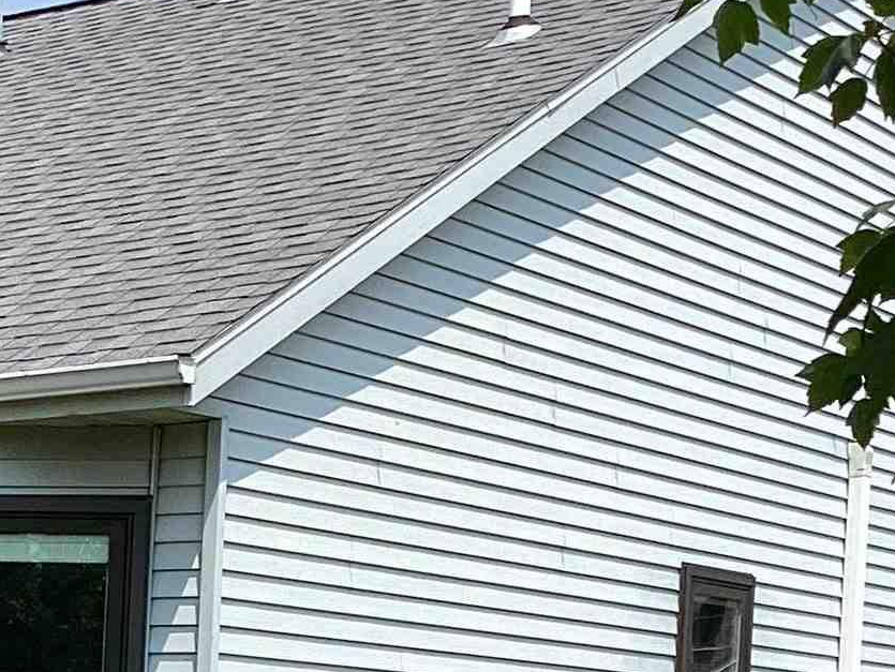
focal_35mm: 114
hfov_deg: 15.9
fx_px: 2949
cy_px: 966
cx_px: -447
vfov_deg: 12.4
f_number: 2.4
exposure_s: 1/1131
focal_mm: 3.3
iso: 25
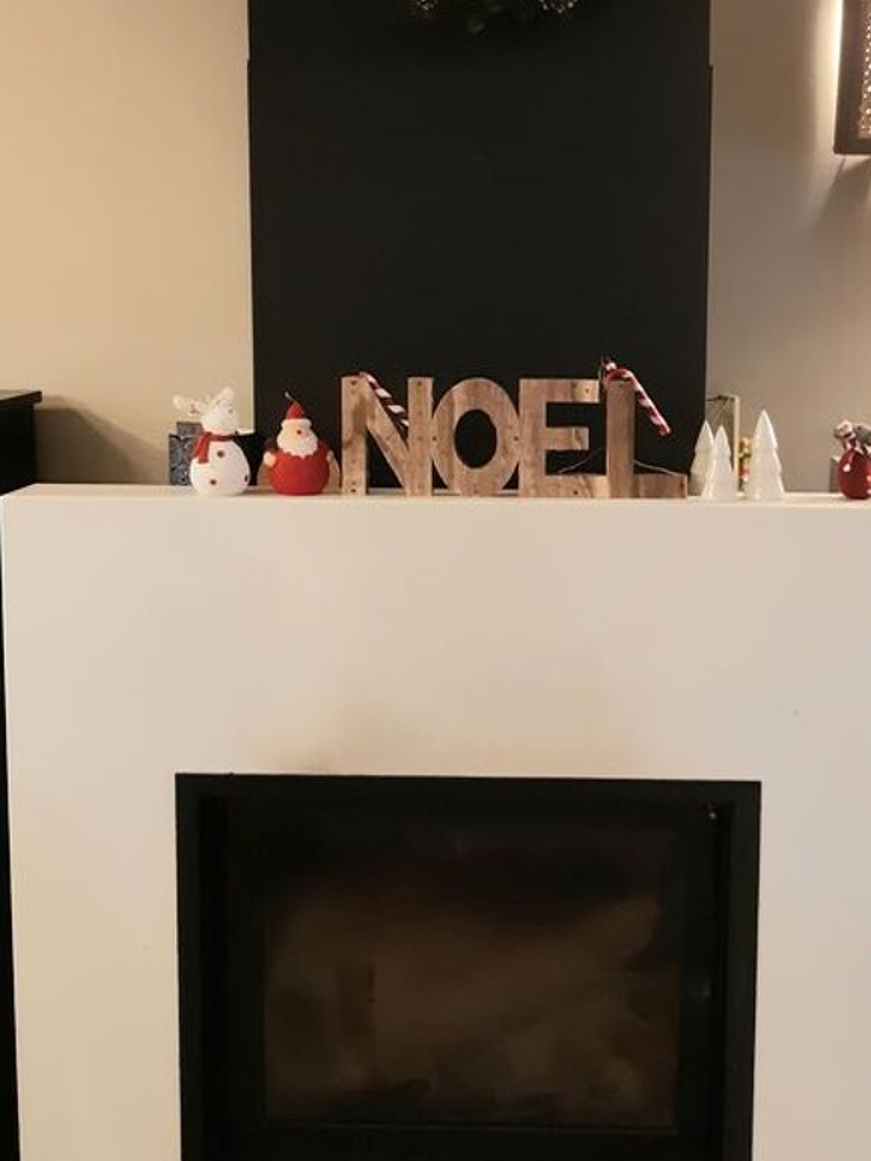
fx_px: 1509
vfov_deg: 41.8
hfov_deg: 32.0
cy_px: 452
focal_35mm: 45
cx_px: 555
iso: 640
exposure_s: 1/24
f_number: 1.7
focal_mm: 3.93
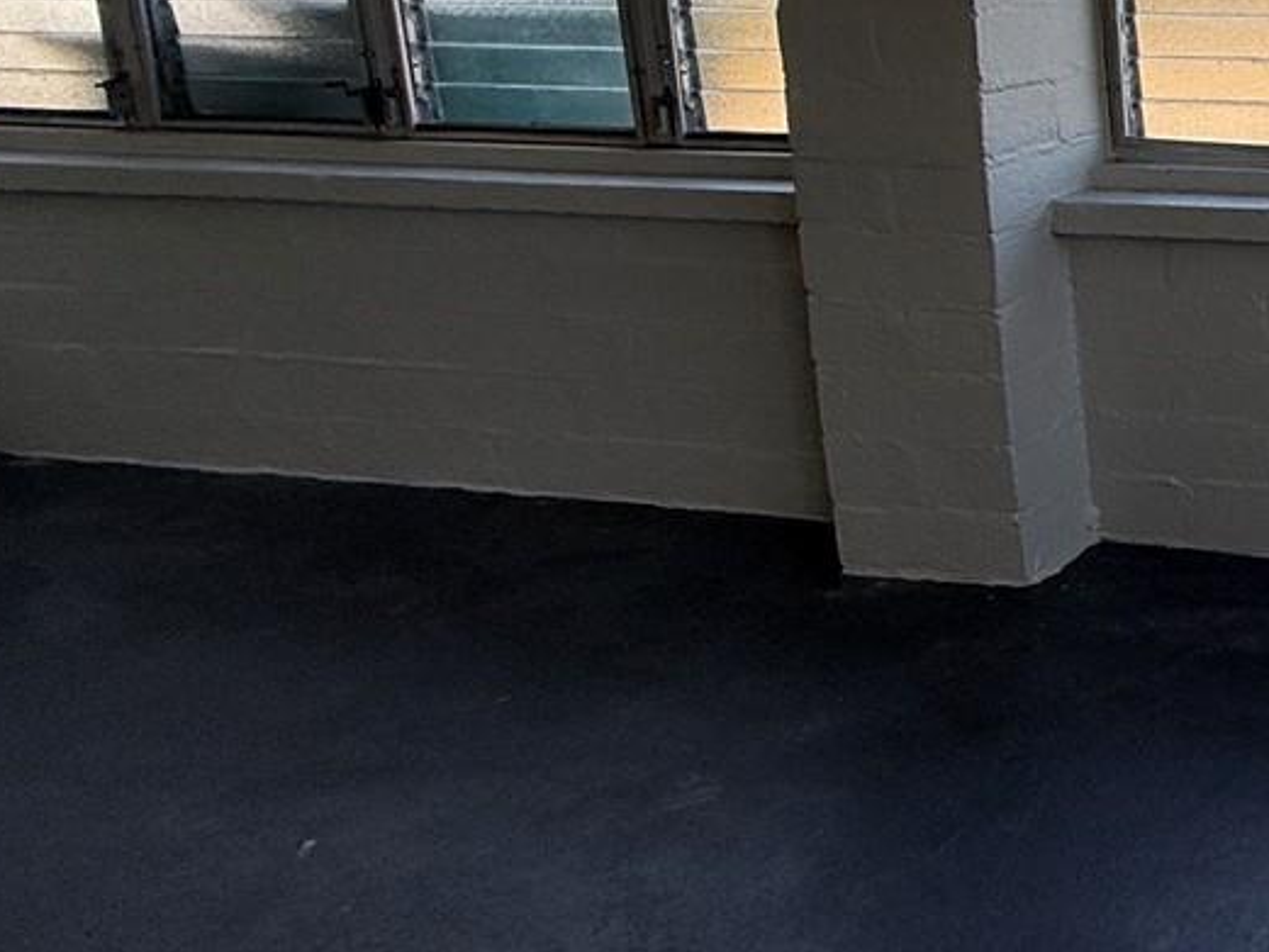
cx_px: 1837
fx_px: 1577
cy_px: 156
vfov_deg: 32.4
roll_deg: -1.0
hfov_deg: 29.6
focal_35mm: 43
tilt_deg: -8.6
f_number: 2.2
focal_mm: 2.22
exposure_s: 1/269
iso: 50
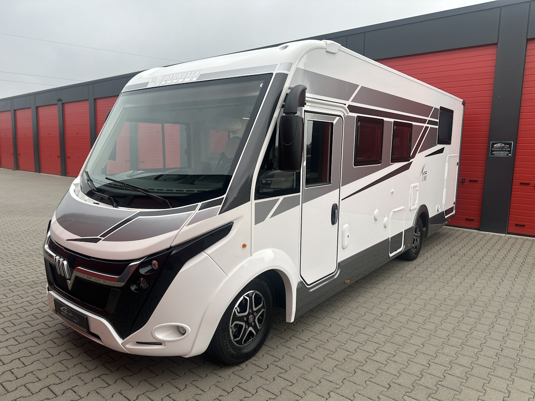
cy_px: 200
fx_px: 371
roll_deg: -1.2
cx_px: 268
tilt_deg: -7.2
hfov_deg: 71.6
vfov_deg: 56.8
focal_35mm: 24
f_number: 1.78
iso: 80
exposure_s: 1/549
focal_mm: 6.86
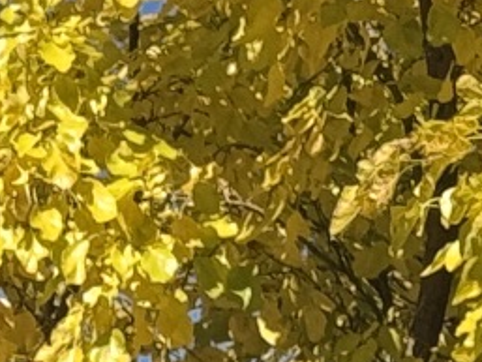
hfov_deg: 5.2
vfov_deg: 4.0
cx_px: -553
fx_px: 5238
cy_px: 381
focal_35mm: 376
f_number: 1.78
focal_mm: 6.76
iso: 64
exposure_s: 1/1395
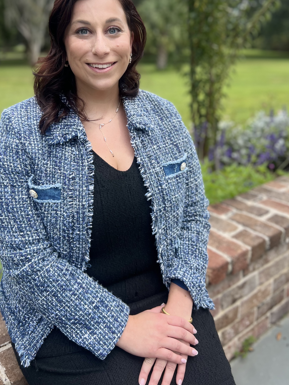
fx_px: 379
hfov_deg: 41.8
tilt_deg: -13.3
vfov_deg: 53.1
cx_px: 148
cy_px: 135
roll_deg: +0.0
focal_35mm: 34
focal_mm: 5.7
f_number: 1.5
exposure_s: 1/932
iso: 50
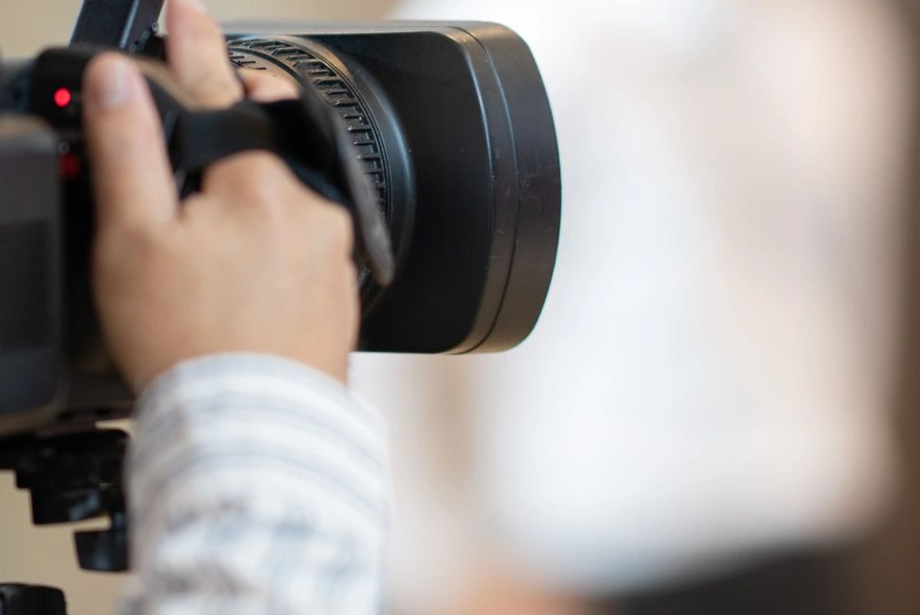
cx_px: 483
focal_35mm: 275
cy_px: 190
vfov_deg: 5.0
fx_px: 7033
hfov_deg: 7.5
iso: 320
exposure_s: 1/160
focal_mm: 105
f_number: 1.4
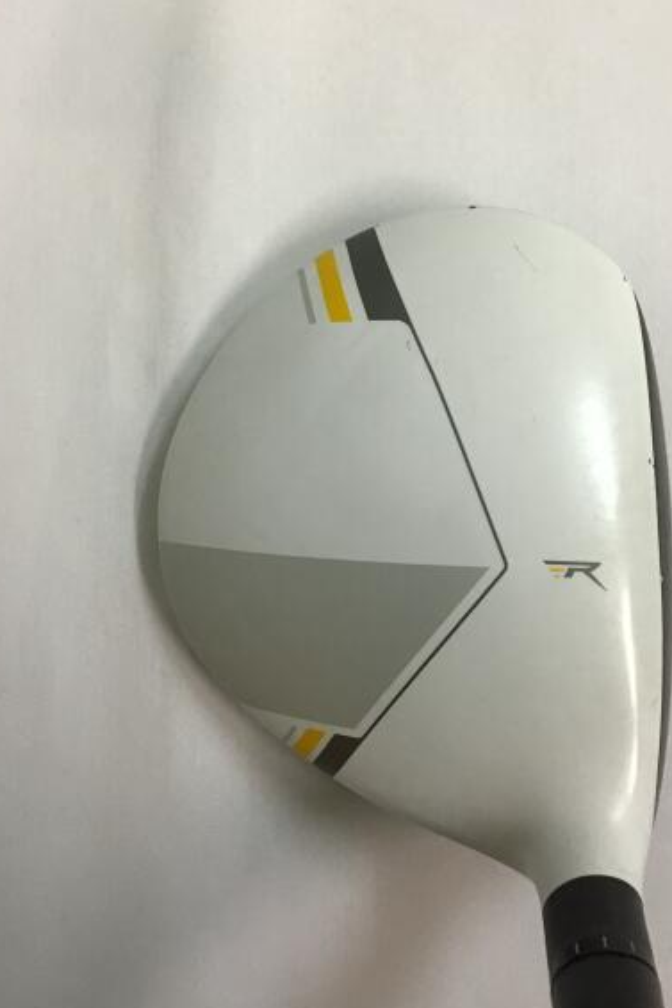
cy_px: 408
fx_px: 1149
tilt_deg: -88.0
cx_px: 401
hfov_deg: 32.5
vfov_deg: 47.2
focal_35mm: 41
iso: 80
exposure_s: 1/33
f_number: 2.4
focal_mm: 3.3
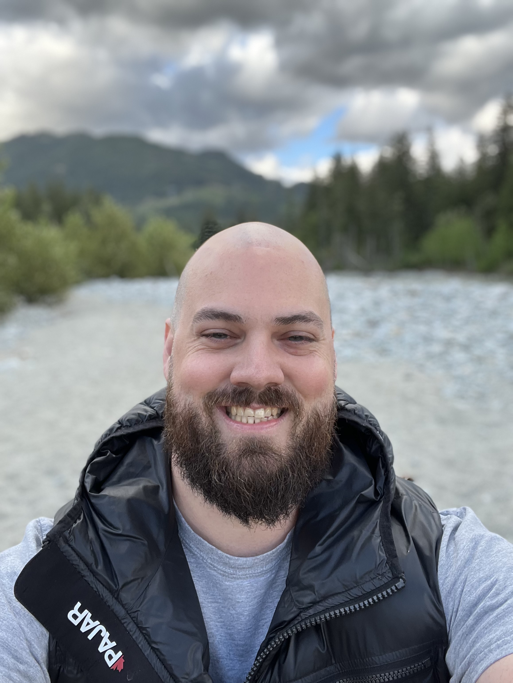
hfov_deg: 46.8
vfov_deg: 60.0
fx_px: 593
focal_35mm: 30
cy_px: 342
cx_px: 256
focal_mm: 2.71
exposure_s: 1/172
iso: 40
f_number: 2.2
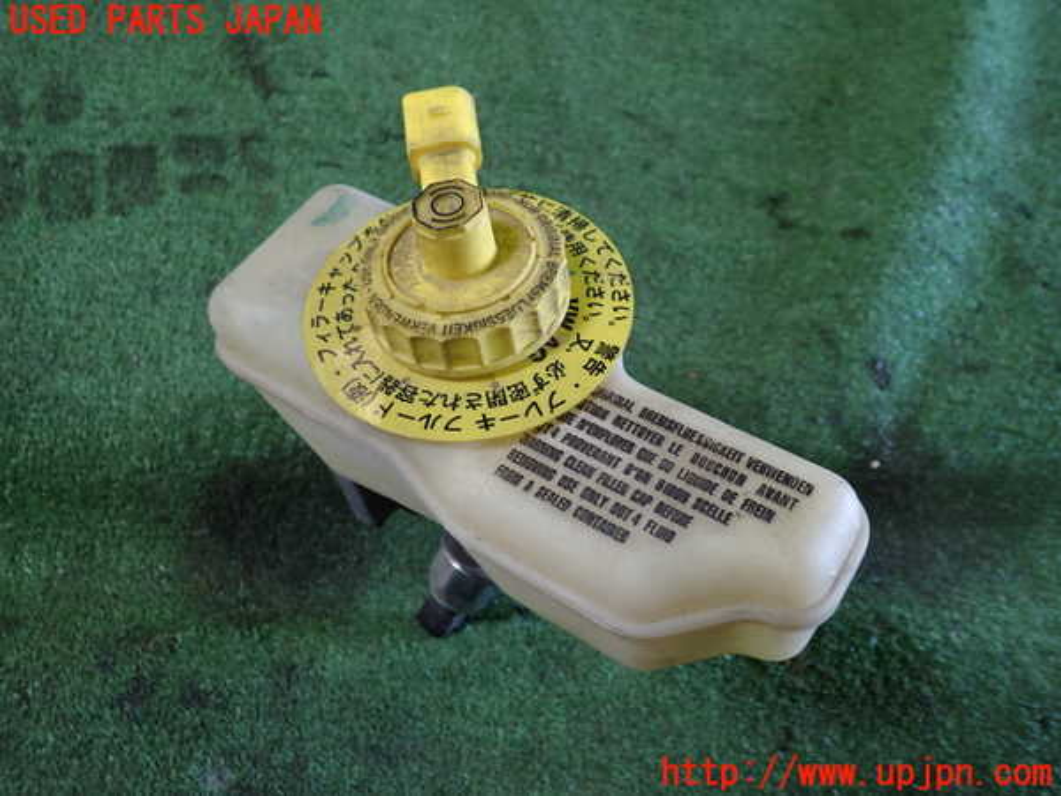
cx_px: 530
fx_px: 920
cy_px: 398
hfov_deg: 60.0
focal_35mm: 30
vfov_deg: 46.8
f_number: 2.3
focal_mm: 5.4
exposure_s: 1/50
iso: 200
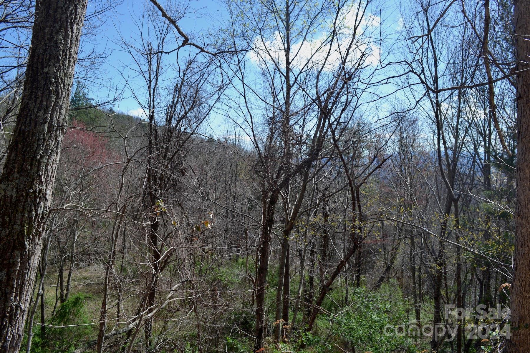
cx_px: 265
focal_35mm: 27
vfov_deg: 47.9
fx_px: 397
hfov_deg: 67.4
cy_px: 176
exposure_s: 1/200
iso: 100
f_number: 7.1
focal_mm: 18
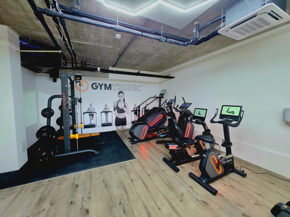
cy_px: 108
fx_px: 109
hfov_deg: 106.2
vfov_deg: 89.9
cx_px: 145
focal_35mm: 13
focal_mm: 2.2
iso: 125
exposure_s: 1/33.4
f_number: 1.9
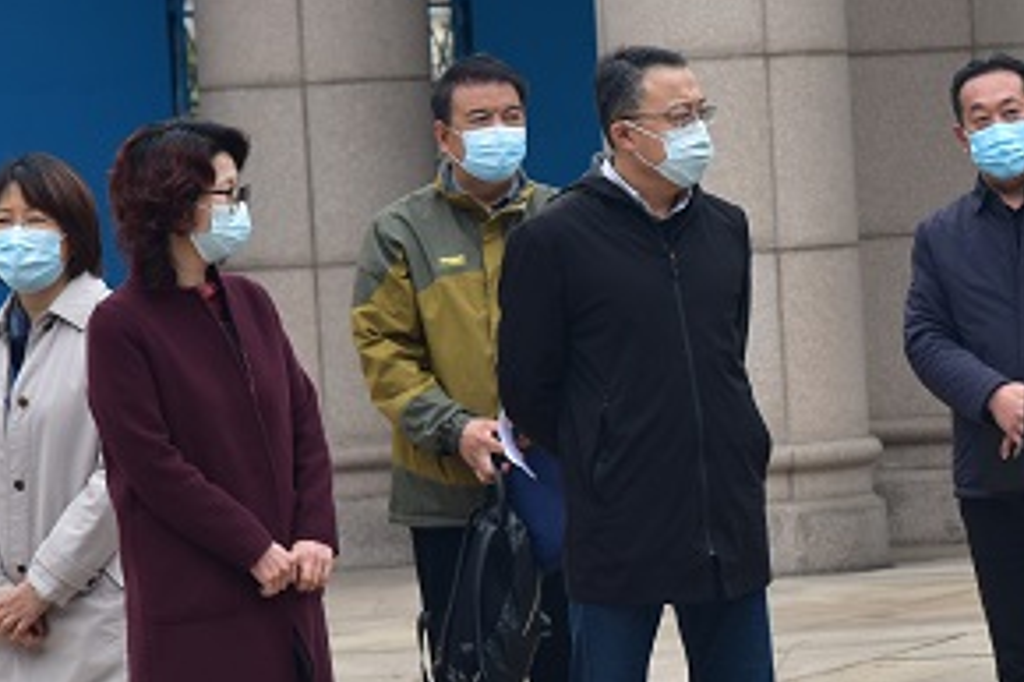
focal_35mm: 262
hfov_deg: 7.8
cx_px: 1310
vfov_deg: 5.2
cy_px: 359
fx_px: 7448
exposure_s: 1/320
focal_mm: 95
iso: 400
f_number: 7.1
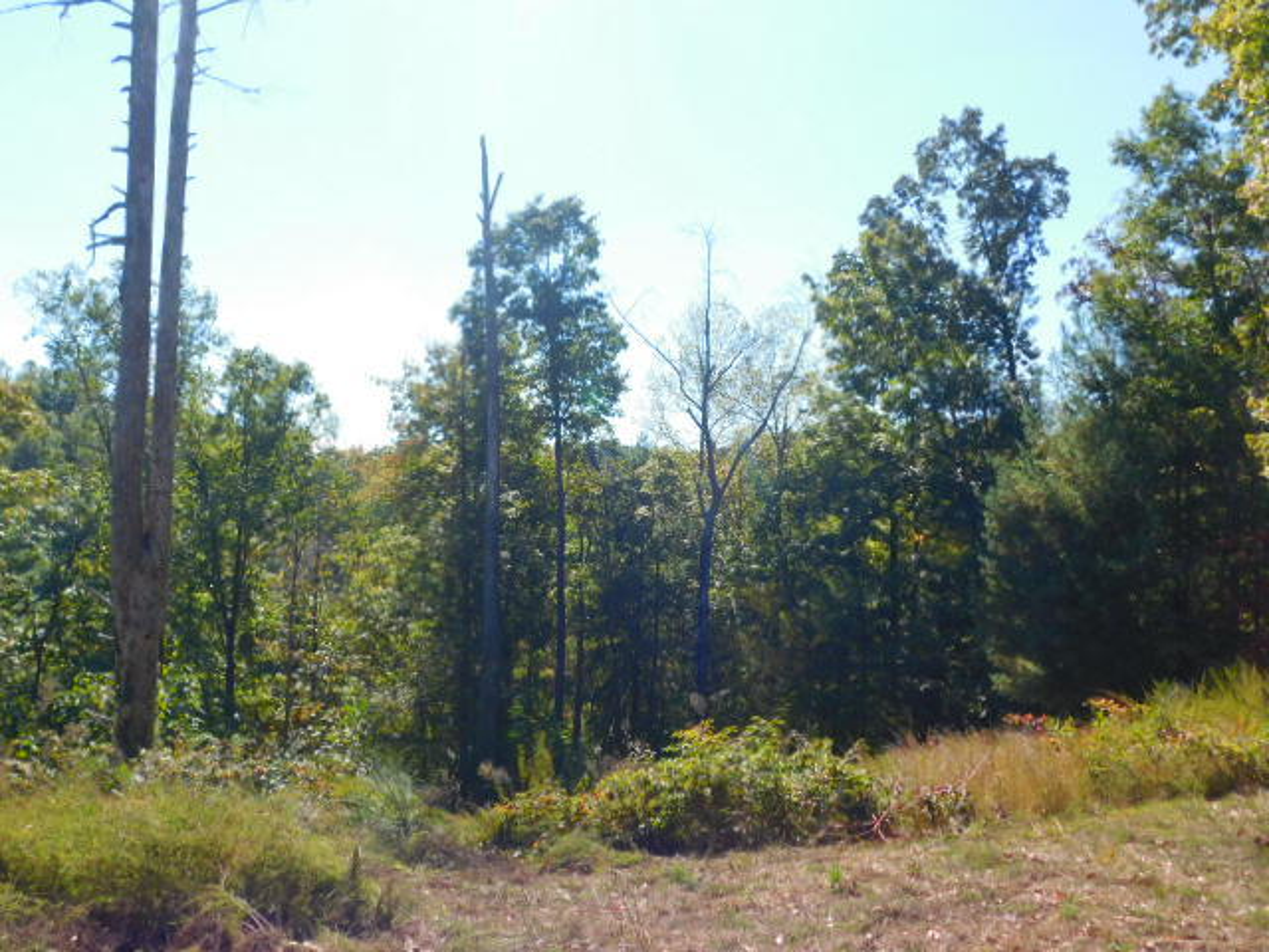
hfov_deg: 51.4
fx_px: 1320
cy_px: 476
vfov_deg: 39.7
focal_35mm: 36
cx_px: 634
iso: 125
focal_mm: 6.3
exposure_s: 1/1000
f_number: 3.5
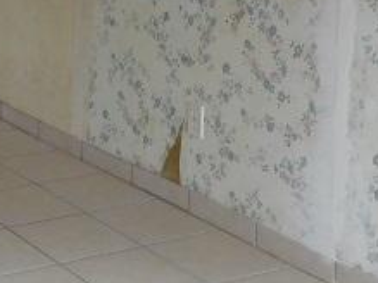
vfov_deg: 14.7
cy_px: -53
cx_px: -171
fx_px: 1059
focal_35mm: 97
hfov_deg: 18.2
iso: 140
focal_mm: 4
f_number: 3
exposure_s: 1/30
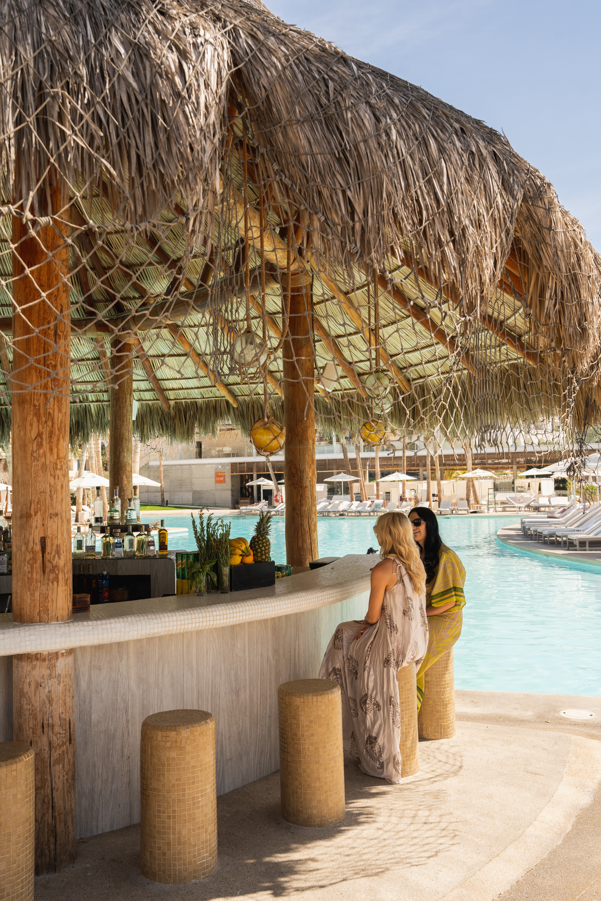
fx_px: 826
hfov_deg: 40.0
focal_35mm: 33
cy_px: 450
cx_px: 300
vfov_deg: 57.2
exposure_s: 1/250
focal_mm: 33
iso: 100
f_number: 6.3
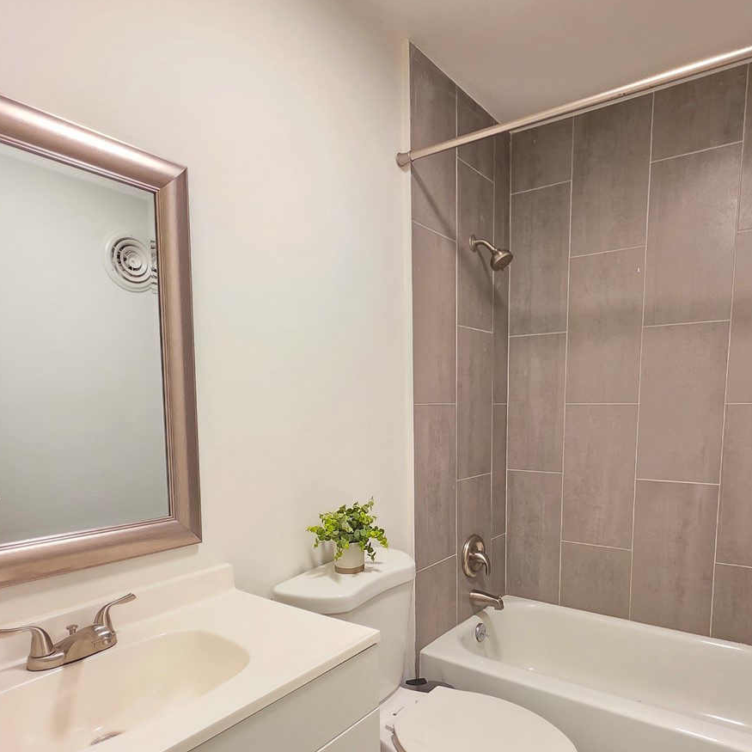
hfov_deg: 72.0
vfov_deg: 70.8
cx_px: 414
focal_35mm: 21
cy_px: 477
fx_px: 516
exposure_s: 1/60
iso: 500
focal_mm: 2.2
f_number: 1.9
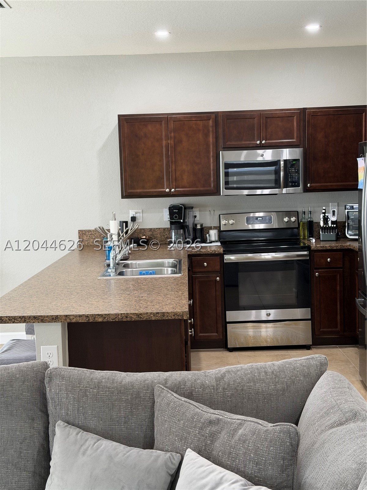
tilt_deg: -7.0
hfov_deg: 30.3
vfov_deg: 39.7
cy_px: 245
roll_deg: +1.3
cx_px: 184
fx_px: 679
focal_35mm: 48
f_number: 1.78
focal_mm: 6.76
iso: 160
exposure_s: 1/60
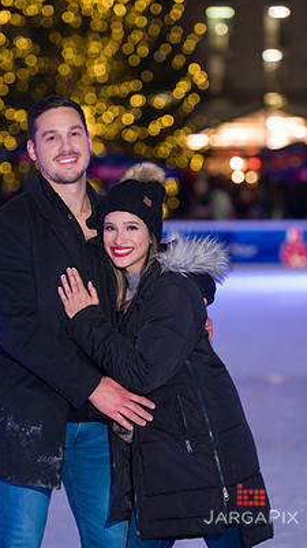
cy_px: 246
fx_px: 2044
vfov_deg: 15.2
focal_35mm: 141
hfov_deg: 8.6
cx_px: 129
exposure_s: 1/200
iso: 2000
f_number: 3.2
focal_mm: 120
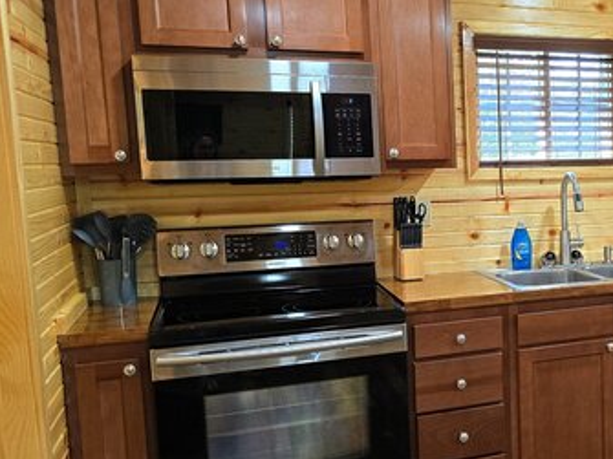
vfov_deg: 32.8
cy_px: 260
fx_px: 779
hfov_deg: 39.0
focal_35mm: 44
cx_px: 584
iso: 320
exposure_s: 1/120
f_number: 1.7
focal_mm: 6.3
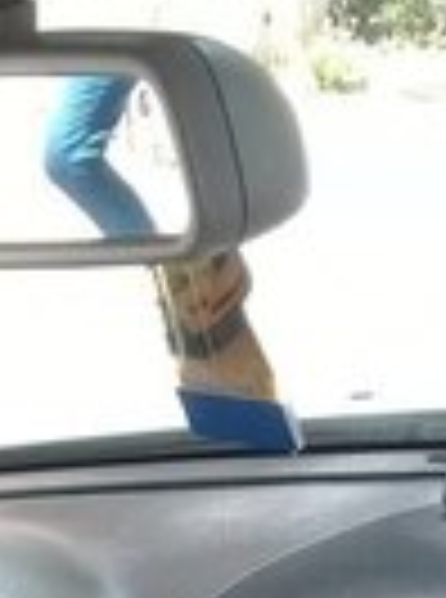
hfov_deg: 12.4
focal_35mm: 116
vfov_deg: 16.1
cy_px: 796
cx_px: -72
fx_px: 2002
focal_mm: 3.3
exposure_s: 1/100
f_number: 2.2
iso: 100
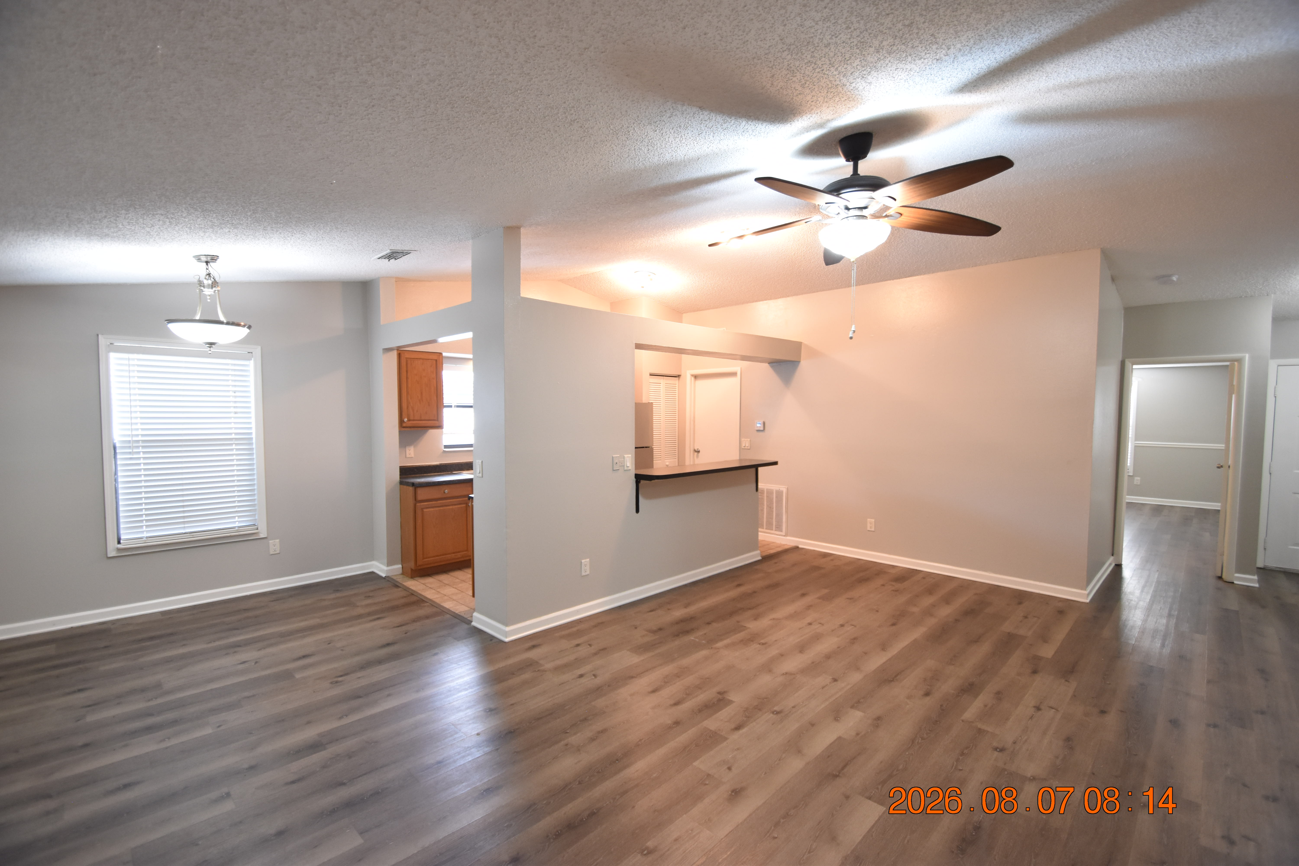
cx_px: 650
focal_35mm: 15
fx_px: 541
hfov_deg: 100.4
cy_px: 433
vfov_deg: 77.3
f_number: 3.5
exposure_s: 1/30
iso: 800
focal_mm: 10
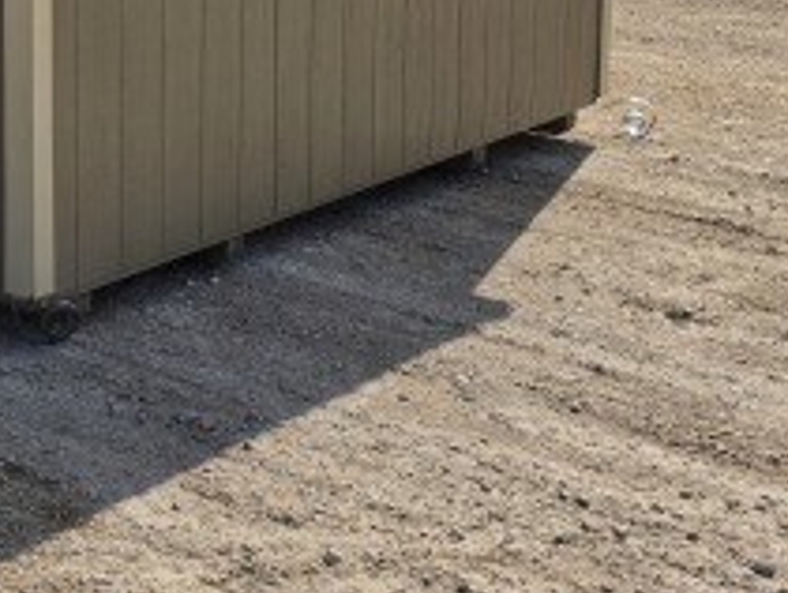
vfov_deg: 20.0
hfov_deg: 24.9
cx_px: -165
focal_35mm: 70
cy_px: -71
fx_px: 1595
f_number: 1.4
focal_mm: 6.5
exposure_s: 1/7939
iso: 40
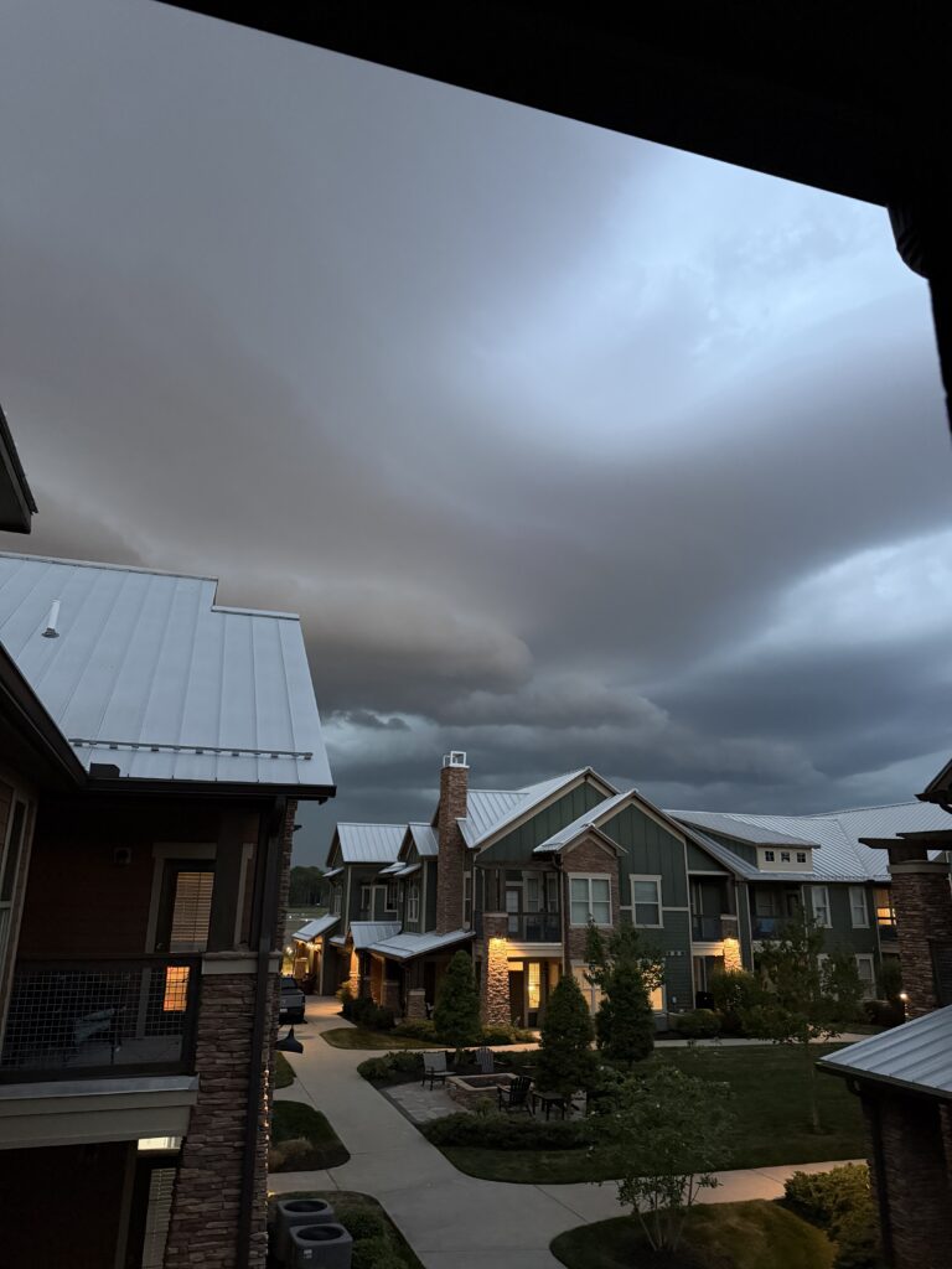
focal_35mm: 24
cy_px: 634
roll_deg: -0.3
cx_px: 476
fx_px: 880
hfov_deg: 56.8
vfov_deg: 71.6
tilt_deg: +17.2
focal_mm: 6.76
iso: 1000
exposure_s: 1/36
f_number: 1.78
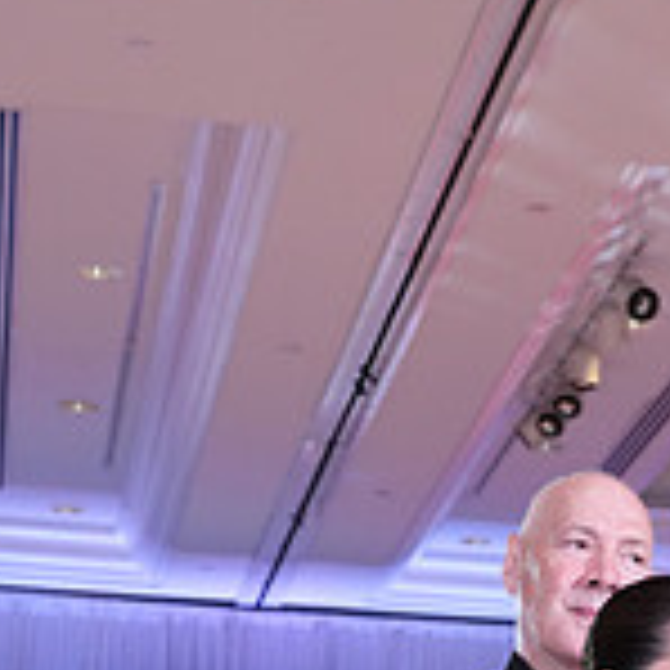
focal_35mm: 136
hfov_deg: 12.8
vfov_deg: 12.0
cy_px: 1129
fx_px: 2978
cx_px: 582
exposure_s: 1/250
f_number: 5
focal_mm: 41
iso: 2000
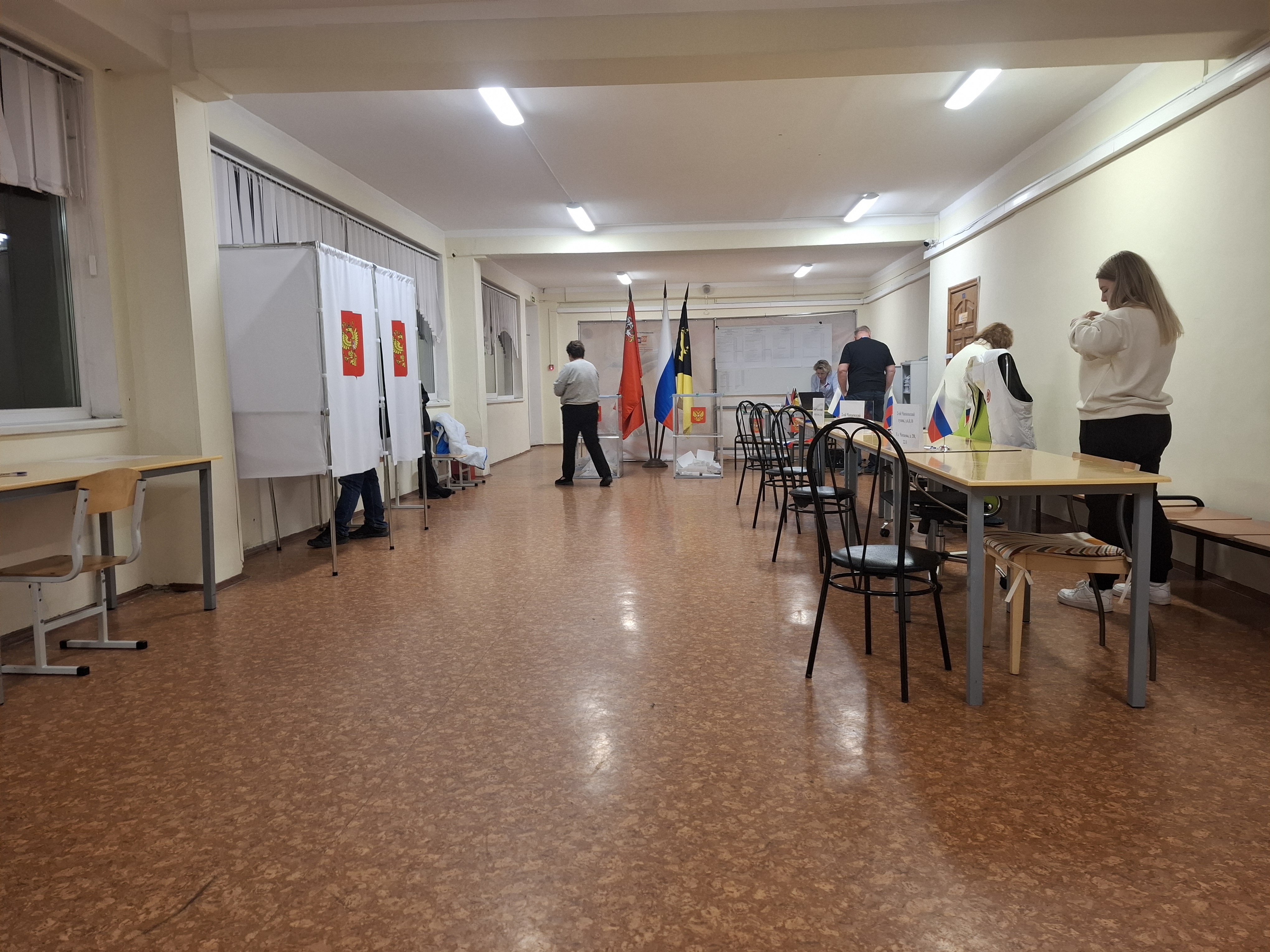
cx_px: 635
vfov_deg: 58.9
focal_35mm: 23
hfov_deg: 73.9
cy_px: 476
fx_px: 844
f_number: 1.8
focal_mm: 5.54
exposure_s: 1/50
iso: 250
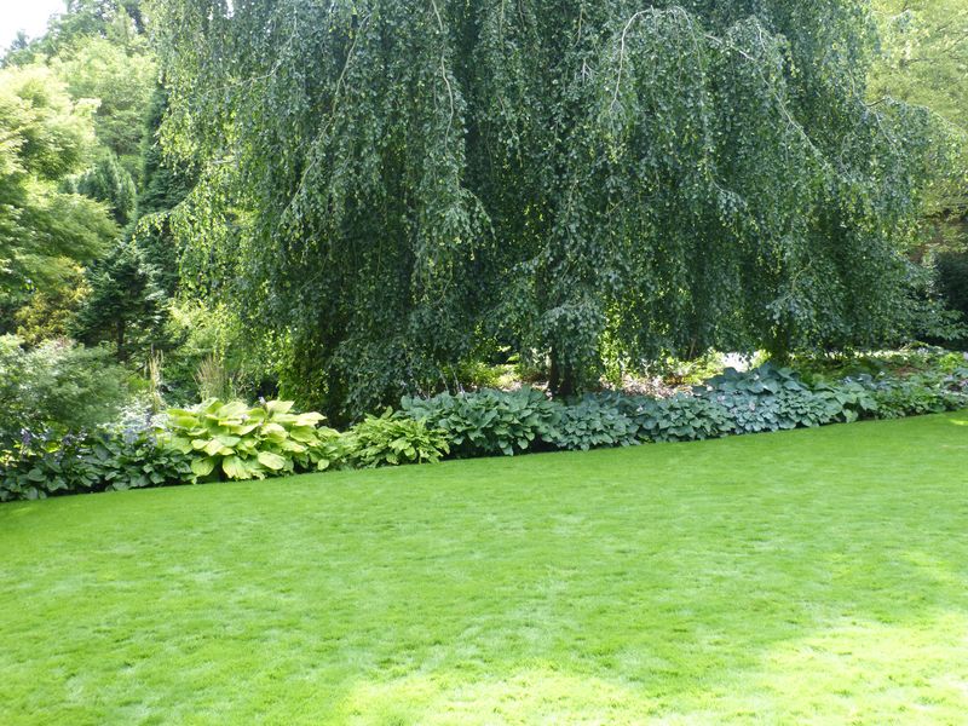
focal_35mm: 41
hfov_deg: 45.8
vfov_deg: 35.1
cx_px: 484
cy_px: 363
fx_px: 1147
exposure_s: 1/100
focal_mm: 7.3
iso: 100
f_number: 3.1
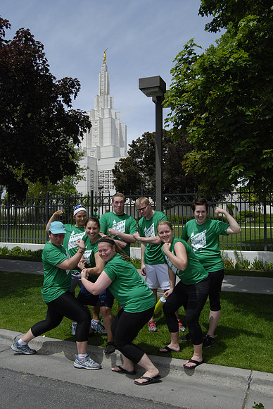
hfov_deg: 43.7
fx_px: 340
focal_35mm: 30
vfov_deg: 61.9
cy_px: 204
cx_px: 136
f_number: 10
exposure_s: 1/800
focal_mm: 20
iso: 400
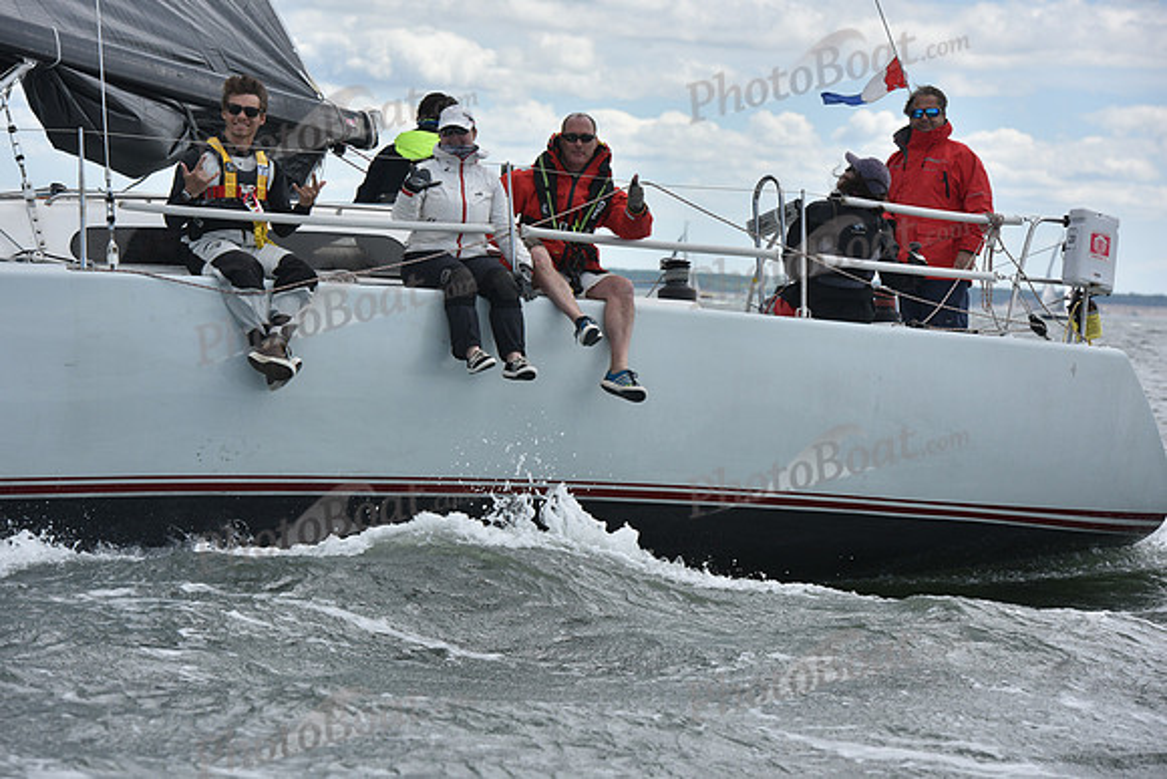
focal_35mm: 135
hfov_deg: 15.2
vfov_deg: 10.2
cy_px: 390
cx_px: 584
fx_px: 4377
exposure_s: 1/1250
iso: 320
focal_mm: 135
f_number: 7.1
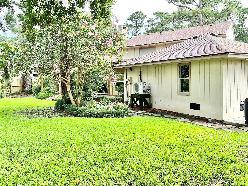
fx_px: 208
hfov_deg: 61.7
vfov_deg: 48.2
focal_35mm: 29
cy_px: 93
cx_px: 124
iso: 32
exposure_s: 1/122
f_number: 1.8
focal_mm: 3
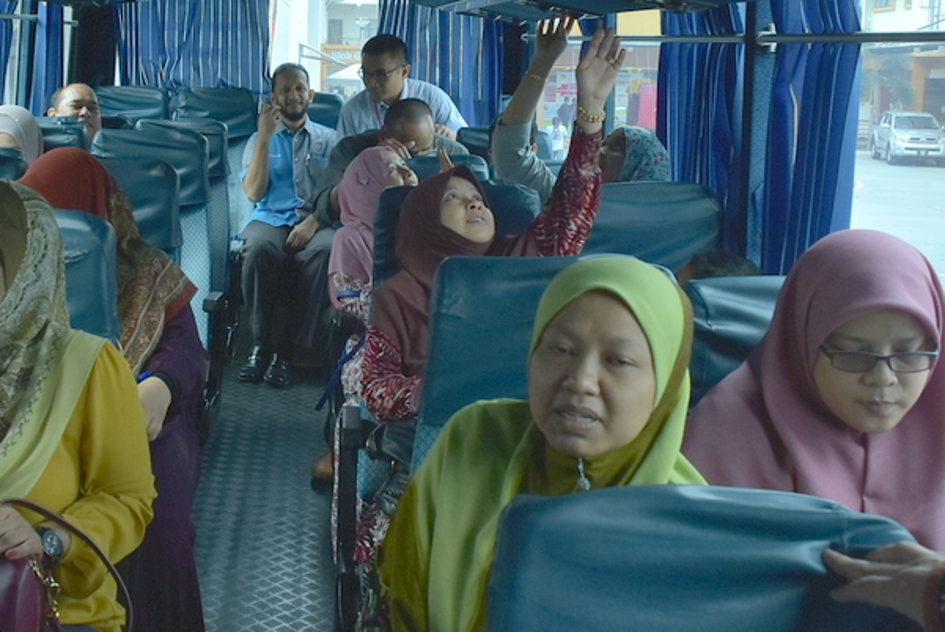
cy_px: 204
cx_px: 270
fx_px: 1209
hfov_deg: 41.8
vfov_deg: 29.1
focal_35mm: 46
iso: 400
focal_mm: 18
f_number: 5.6
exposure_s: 1/500
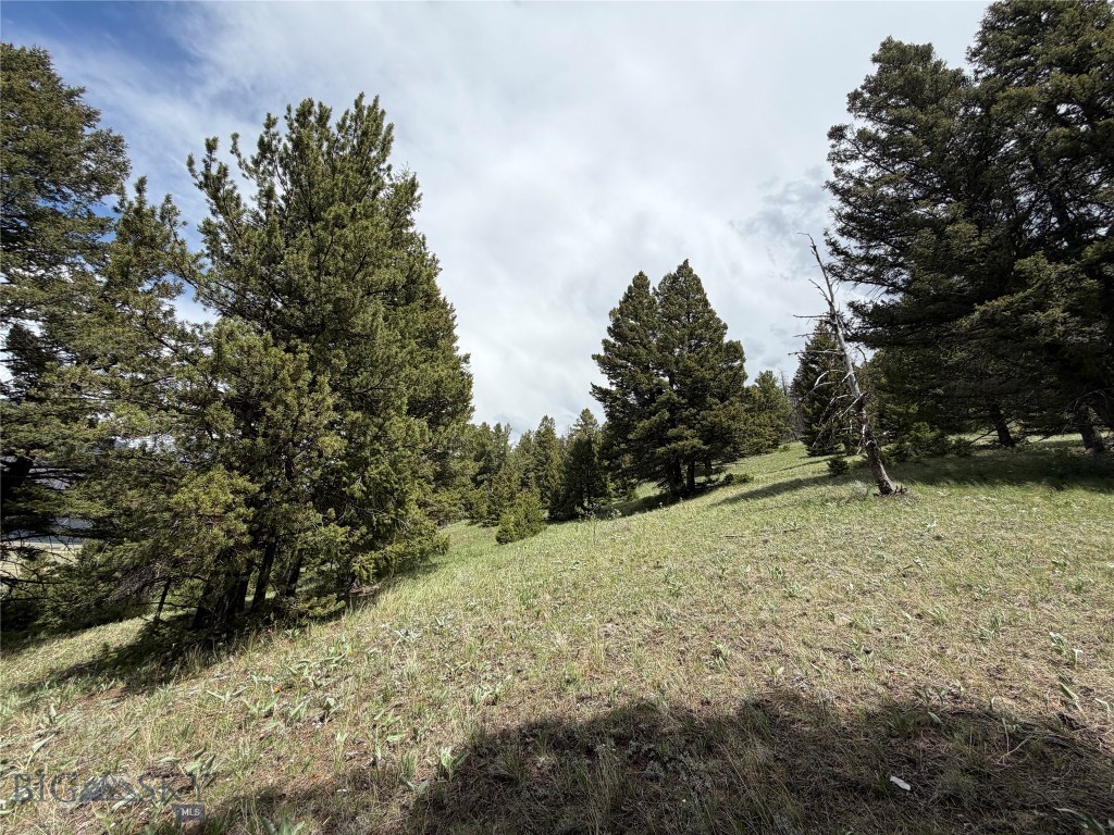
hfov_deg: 102.1
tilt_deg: +18.8
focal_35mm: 14
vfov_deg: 85.7
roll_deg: -5.8
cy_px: 418
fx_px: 451
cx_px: 557
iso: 20
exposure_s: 1/1068
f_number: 2.2
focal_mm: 2.22
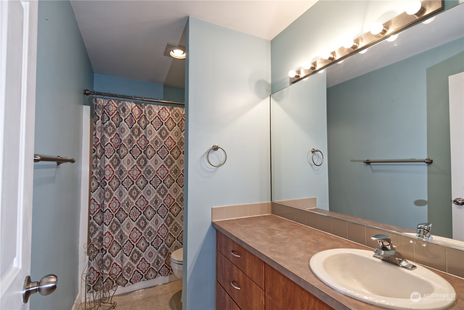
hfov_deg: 96.7
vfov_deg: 73.8
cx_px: 232
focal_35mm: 16
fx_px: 206
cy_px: 155
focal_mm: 16
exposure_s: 1/2.5
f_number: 8
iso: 50
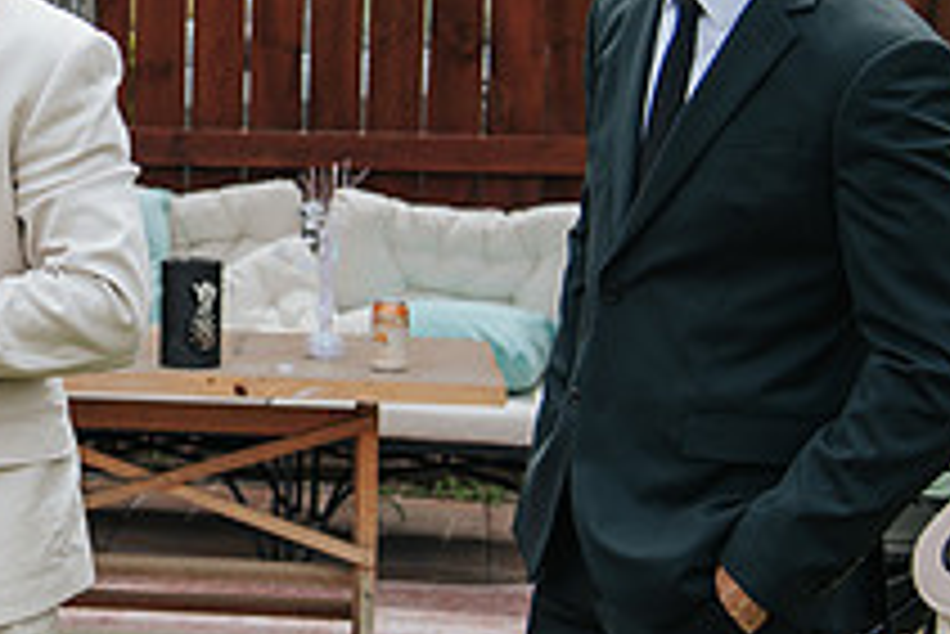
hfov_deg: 16.3
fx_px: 3195
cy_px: 133
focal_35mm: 121
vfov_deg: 11.3
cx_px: -131
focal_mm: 44
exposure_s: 1/400
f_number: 4
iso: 100
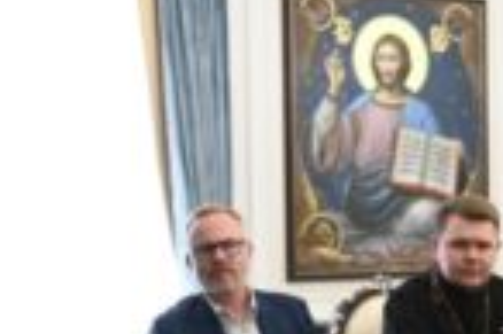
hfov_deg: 27.4
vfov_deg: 18.3
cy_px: 250
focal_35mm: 74
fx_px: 1033
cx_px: 245
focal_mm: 24
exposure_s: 1/320
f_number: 3.5
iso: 2500
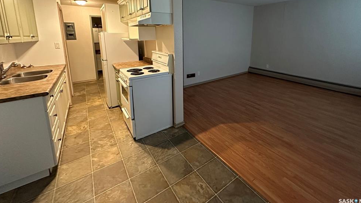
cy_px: 62
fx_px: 153
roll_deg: -1.0
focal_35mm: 16
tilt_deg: -8.4
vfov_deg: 64.7
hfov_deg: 99.3
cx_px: 186
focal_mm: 2.22
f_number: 2.2
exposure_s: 1/60
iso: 800
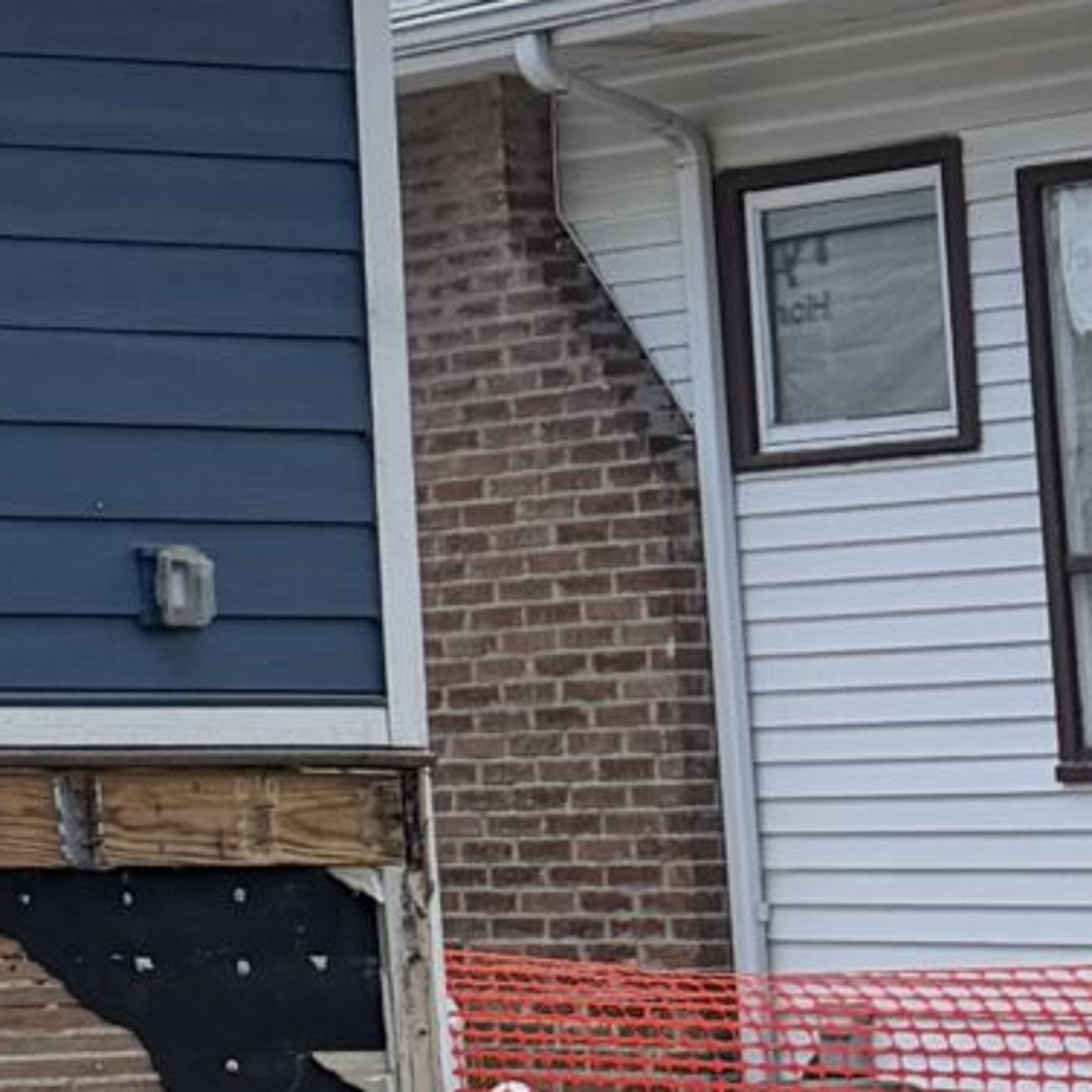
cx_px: -1471
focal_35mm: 144
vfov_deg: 12.1
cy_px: 197
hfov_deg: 10.5
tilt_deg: +7.3
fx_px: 5139
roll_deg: +0.5
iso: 100
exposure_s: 1/1493
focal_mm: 6.76
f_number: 1.78
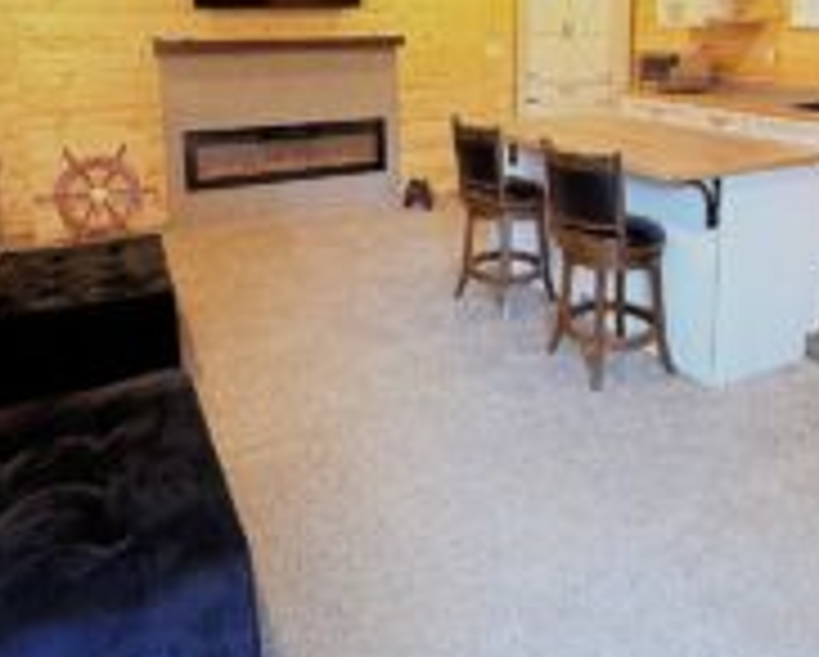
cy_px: 130
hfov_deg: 58.6
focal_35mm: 30
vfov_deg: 46.0
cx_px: 450
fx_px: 728
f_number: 2.2
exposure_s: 1/60
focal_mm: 2.22
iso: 400
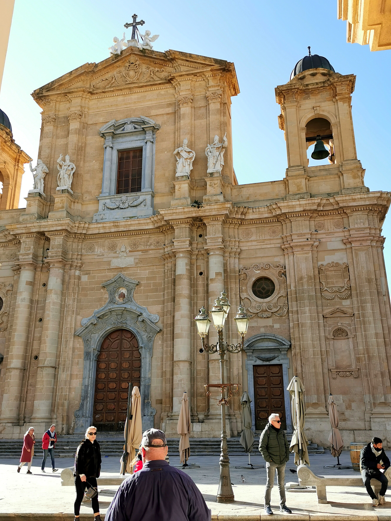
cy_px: 253
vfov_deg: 58.3
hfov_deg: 45.4
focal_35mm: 31
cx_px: 201
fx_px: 467
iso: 50
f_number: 1.6
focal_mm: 5.56
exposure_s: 1/1429
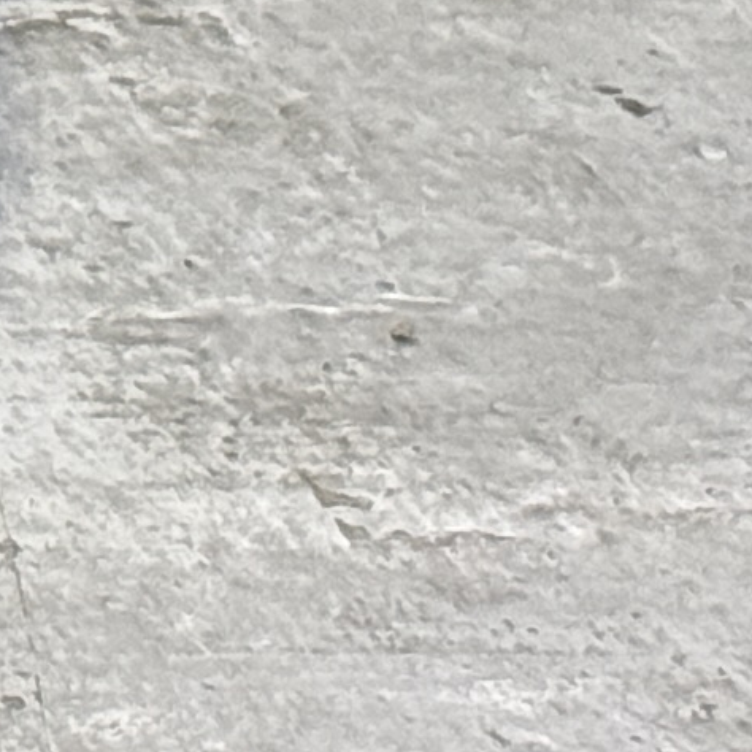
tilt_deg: -10.6
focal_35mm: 361
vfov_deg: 4.7
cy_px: -1366
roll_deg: -0.1
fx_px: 8873
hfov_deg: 4.5
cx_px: -2239
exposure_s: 1/60
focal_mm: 6.76
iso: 160
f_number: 1.78
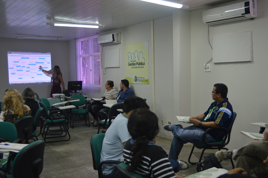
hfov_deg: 49.6
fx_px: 290
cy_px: 89
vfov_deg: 34.1
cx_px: 134
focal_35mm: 39
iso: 500
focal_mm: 26
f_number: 4.2
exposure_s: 1/60
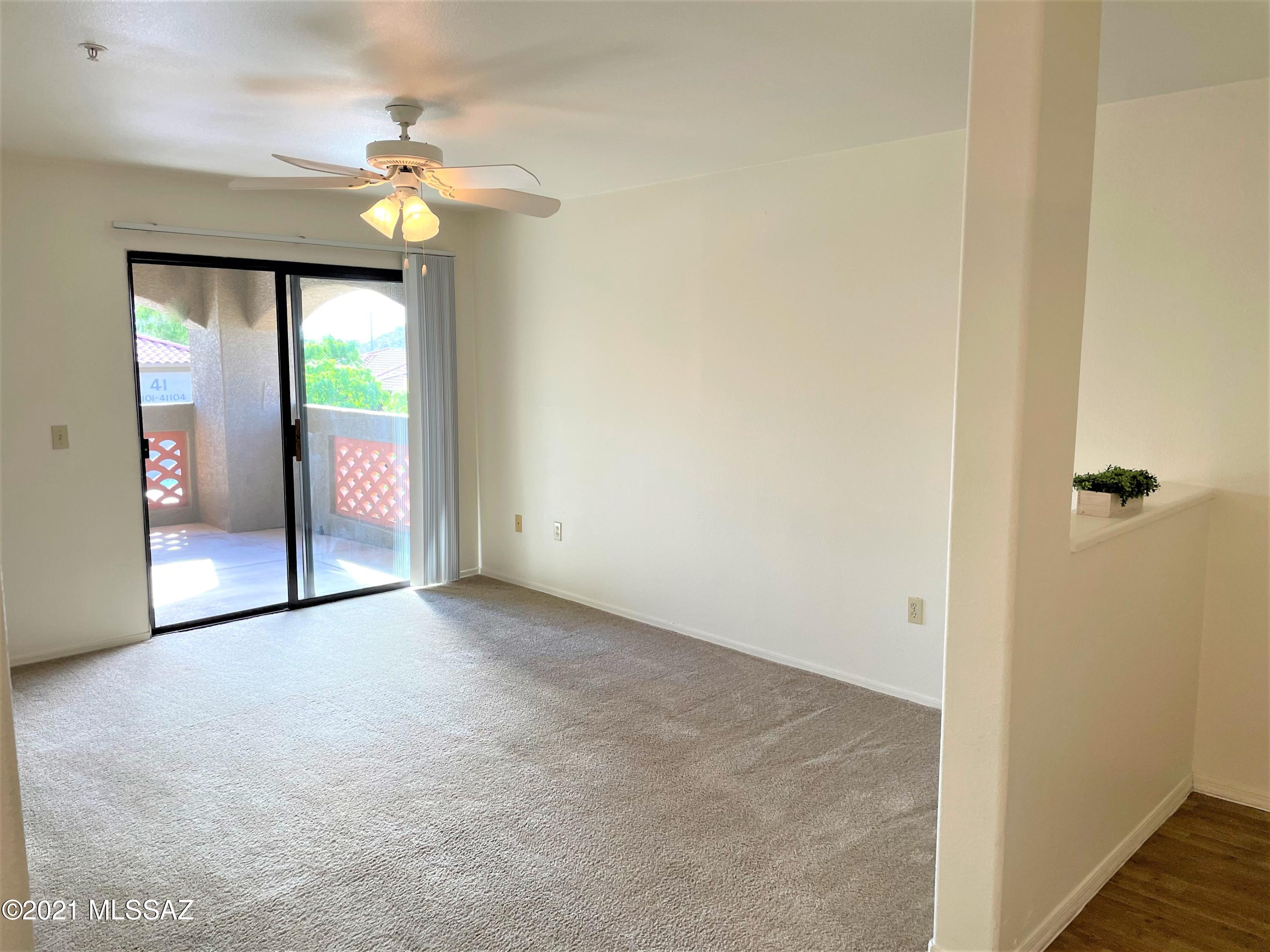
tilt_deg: -6.1
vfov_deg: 53.1
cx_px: 635
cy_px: 476
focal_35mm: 26
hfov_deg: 67.3
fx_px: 954
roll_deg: +0.2
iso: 64
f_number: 1.6
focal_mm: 4.2
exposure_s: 1/120
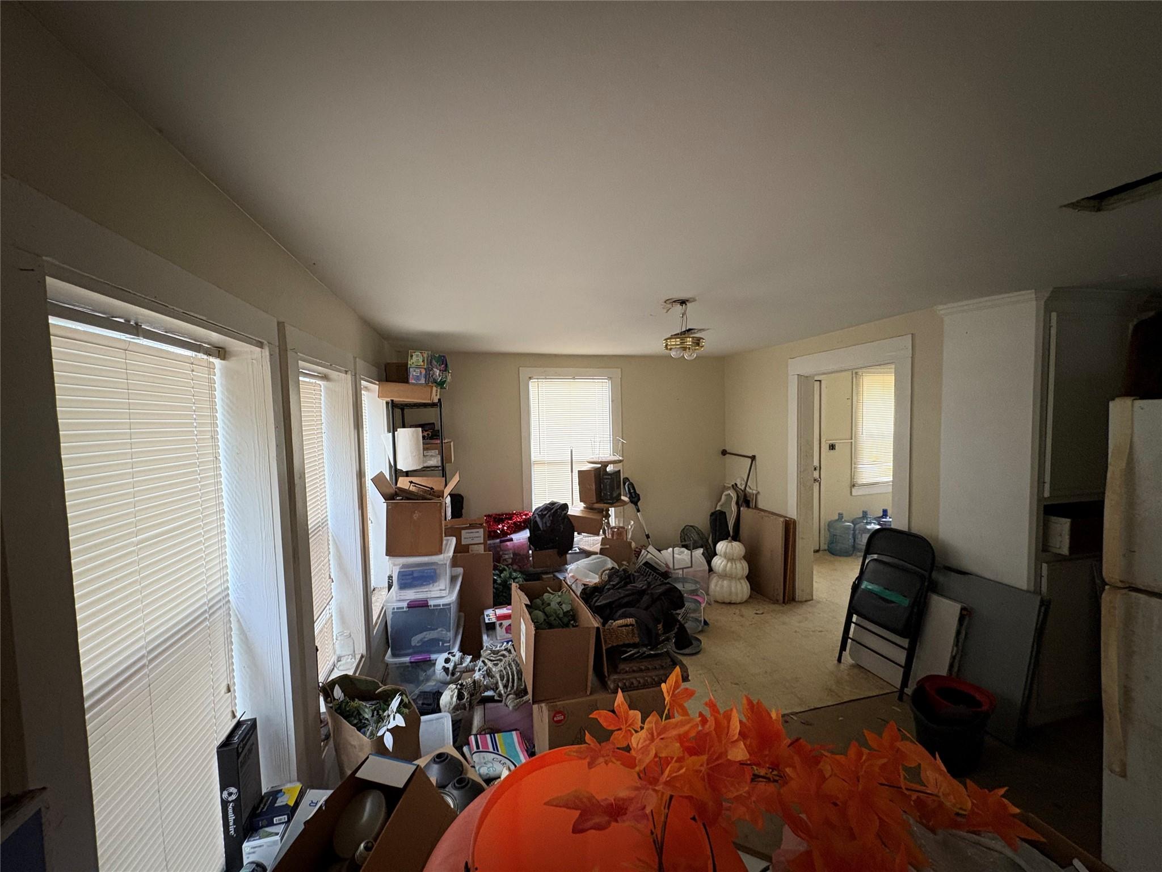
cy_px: 436
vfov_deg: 85.7
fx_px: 470
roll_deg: +2.0
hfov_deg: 102.1
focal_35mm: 14
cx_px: 581
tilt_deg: -2.2
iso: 400
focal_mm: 2.22
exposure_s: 1/60
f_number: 2.2
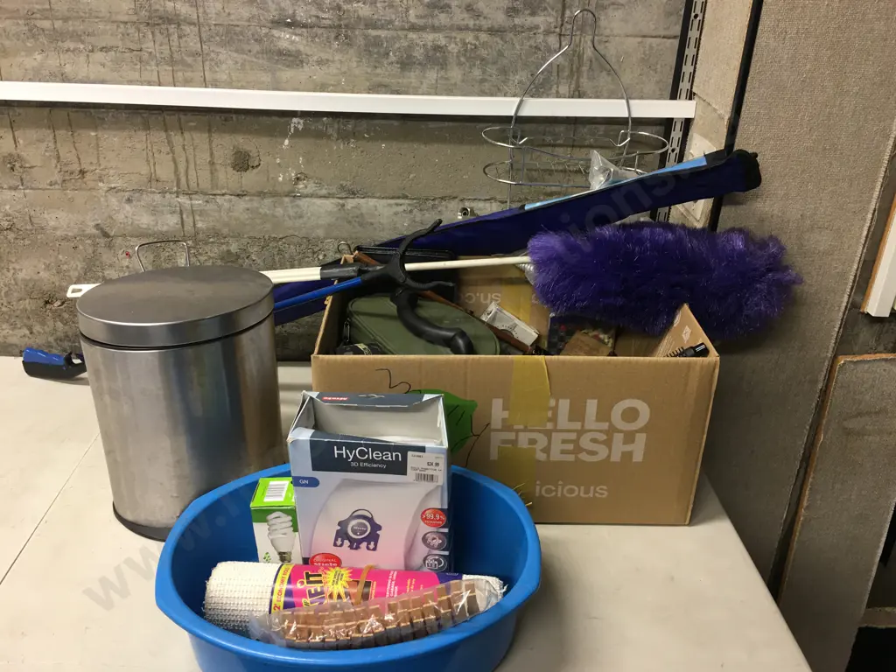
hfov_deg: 61.7
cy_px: 336
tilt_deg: -24.1
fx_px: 751
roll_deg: -2.5
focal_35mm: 29
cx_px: 448
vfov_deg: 48.2
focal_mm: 4.15
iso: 32
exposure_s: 1/17
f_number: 2.2
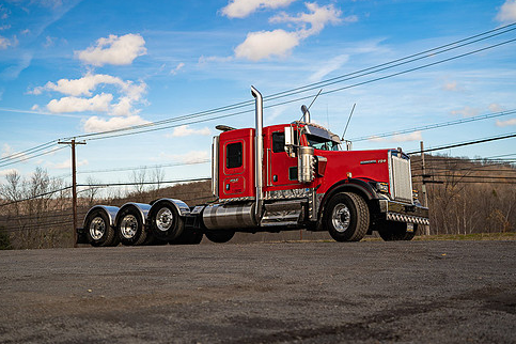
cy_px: 150
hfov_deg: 46.4
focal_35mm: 42
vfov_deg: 31.9
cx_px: 262
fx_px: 602
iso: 100
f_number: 2.2
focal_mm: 35
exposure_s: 1/125
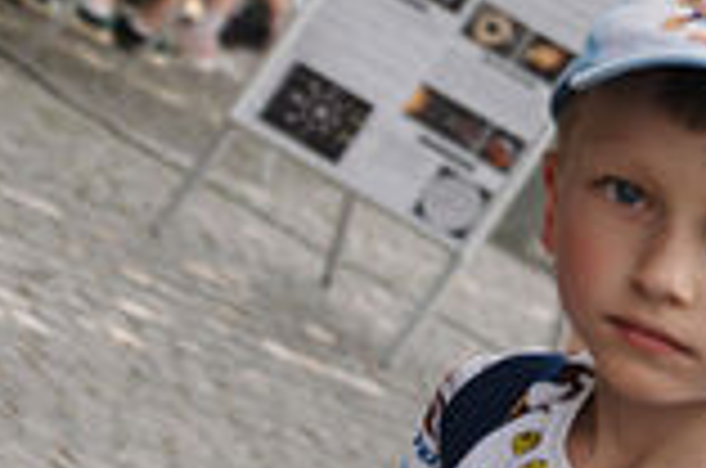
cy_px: 1199
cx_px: 2033
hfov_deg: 10.1
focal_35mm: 157
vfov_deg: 7.9
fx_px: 3073
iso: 100
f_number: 2
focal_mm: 24
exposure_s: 1/2000
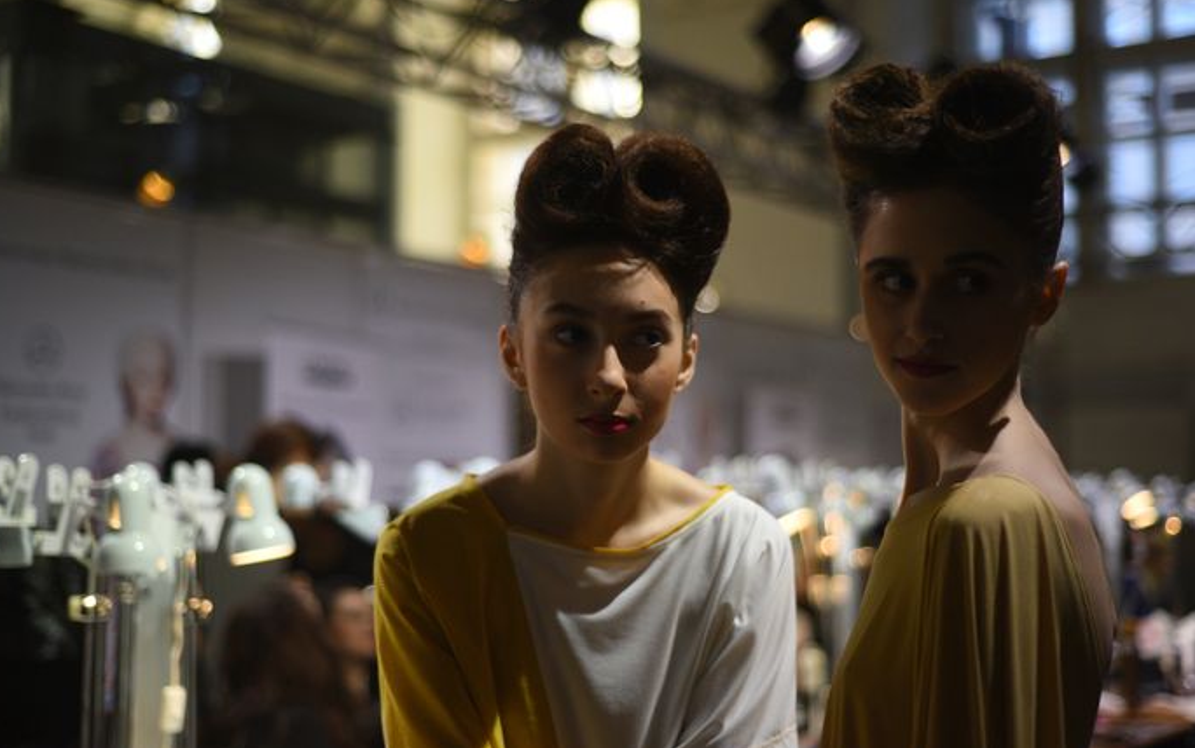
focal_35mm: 52
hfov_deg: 38.9
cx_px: 589
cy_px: 369
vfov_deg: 24.9
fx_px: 1694
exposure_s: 1/3200
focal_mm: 50
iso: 1600
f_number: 1.8
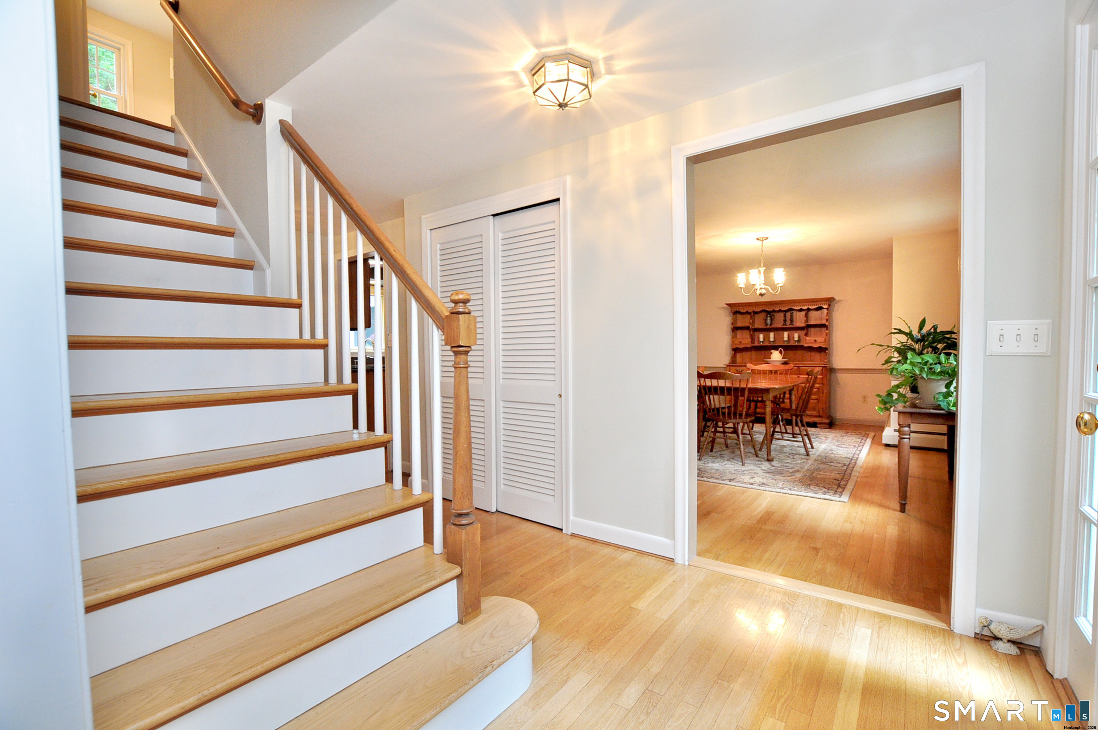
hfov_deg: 100.5
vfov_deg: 77.2
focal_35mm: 15
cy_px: 365
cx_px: 549
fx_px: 457
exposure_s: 1/50
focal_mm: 10
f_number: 5
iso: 640
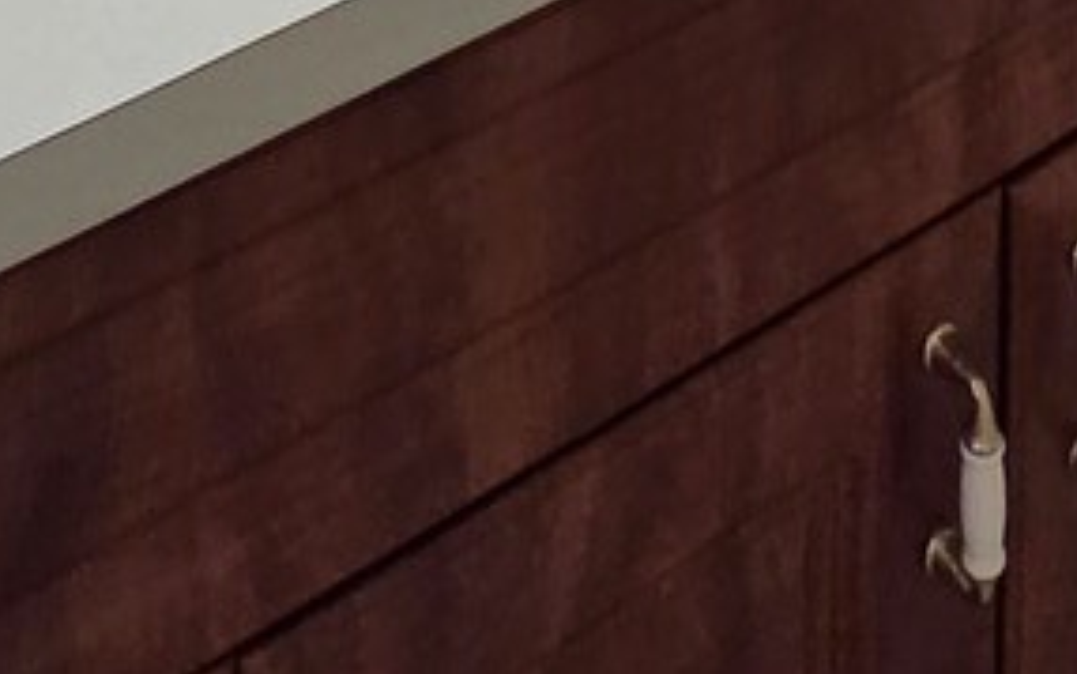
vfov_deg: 9.9
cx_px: 911
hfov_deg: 26.1
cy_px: -1600
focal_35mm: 77
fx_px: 2261
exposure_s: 1/120
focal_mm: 2.2
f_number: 2.2
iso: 160
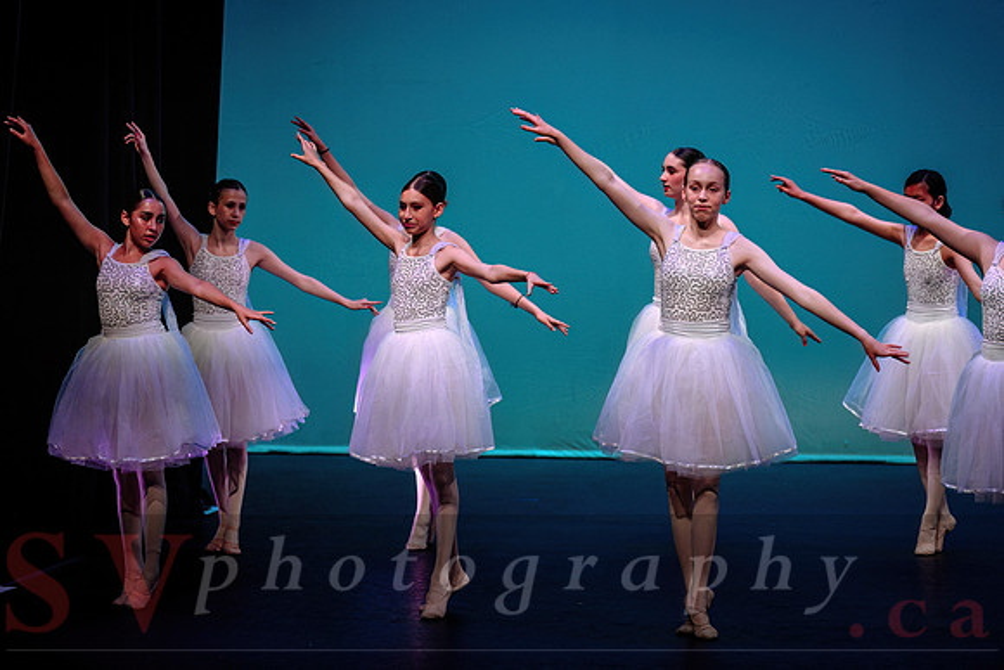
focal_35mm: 150
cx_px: 445
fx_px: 4196
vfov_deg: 9.1
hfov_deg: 13.6
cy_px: 373
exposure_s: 1/800
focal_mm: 135
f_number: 2.8
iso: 1600
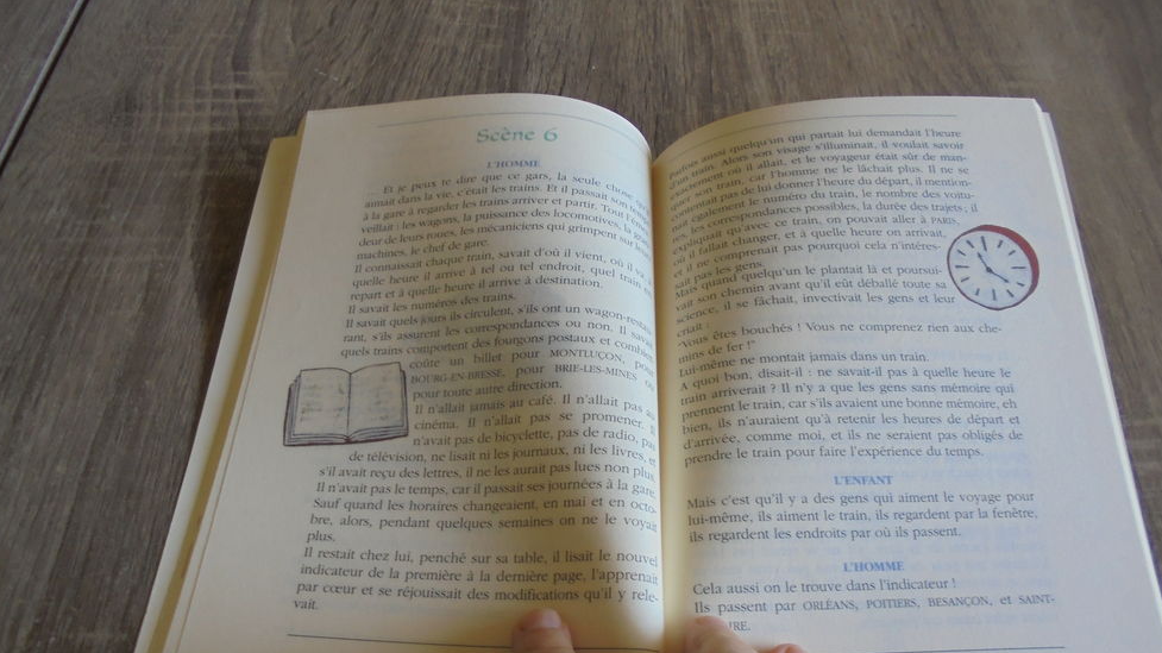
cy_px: 434
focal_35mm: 29
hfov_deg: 66.1
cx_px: 585
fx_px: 893
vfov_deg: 39.7
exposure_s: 1/30
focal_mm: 4.6
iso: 160
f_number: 3.5
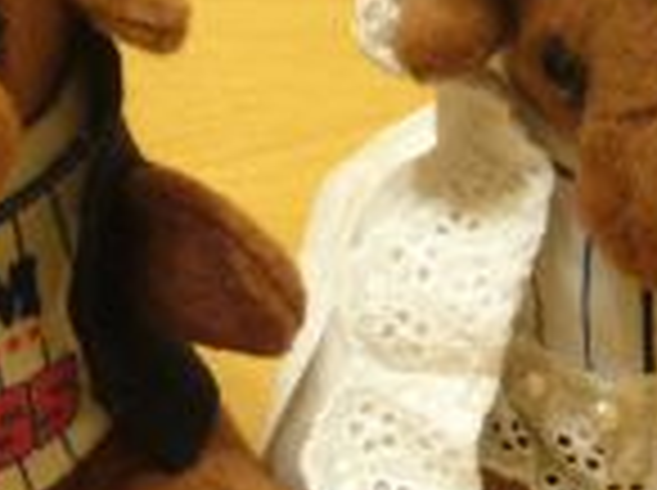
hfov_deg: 20.4
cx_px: 256
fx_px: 1819
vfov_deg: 15.4
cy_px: 225
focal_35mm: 96
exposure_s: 1/10
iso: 200
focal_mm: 5.8
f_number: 2.8
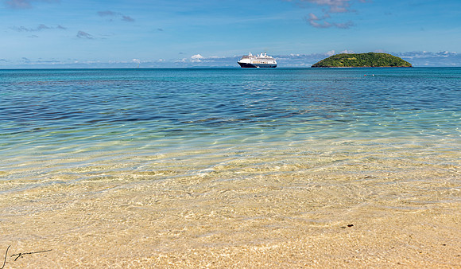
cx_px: 216
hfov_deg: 47.4
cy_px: 110
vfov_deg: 28.7
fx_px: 525
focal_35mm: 43
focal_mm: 35
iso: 64
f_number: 8
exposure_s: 1/100
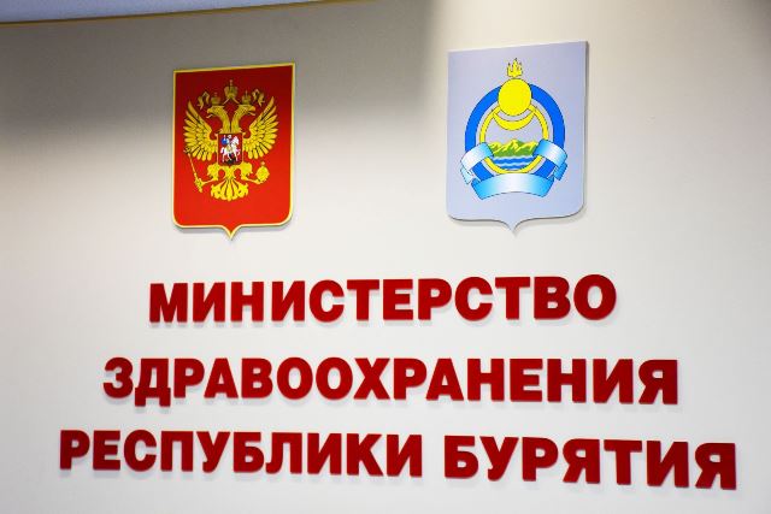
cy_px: 257
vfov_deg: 13.8
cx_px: 386
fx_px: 2121
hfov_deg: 20.6
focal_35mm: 99
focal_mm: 66
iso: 800
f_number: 5
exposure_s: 1/60
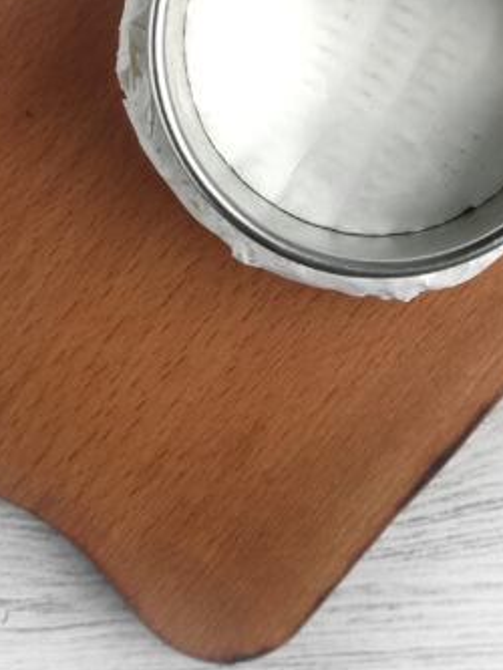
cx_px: 324
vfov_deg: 30.1
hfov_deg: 24.3
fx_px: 1162
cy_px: 13
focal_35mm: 60
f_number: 1.9
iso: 96
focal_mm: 5.4
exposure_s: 1/120
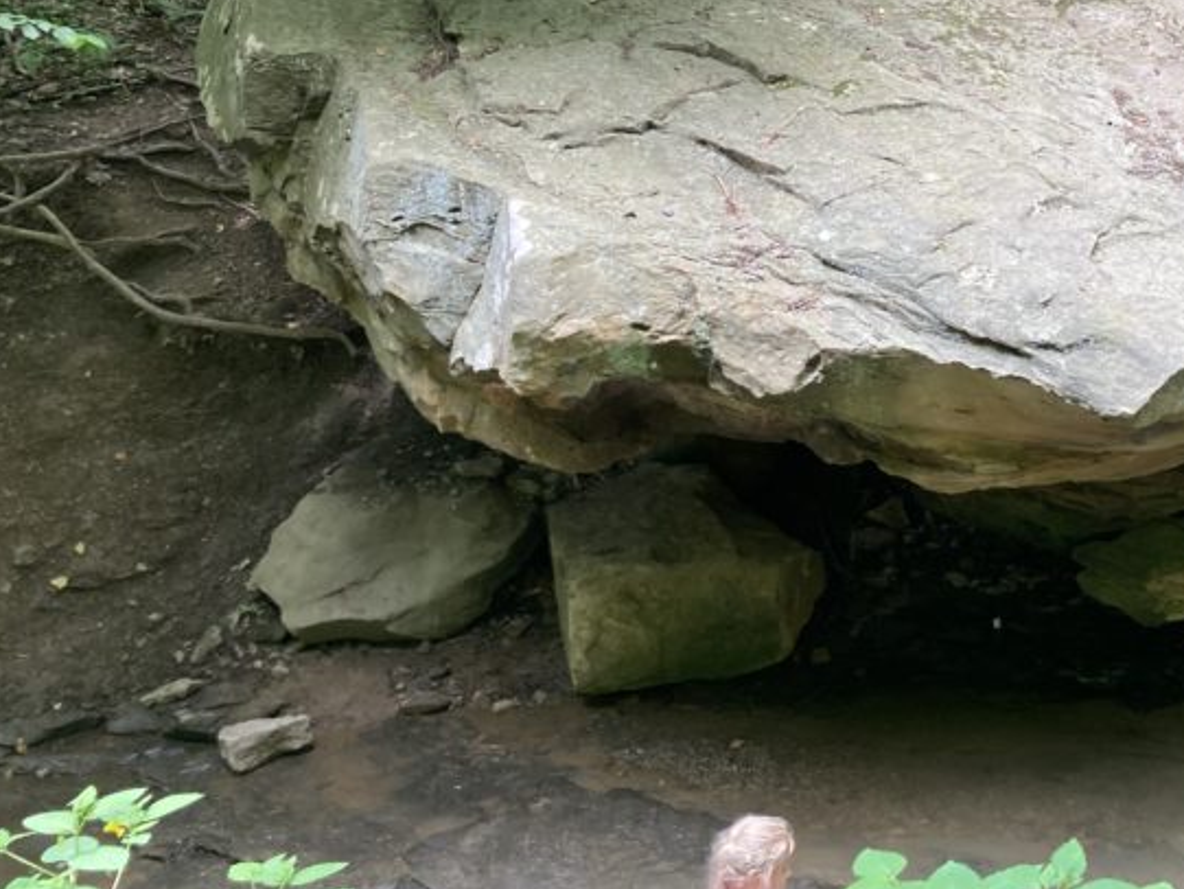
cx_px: 1077
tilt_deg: -9.0
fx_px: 1813
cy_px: 195
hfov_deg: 34.1
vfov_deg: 27.1
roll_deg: +1.9
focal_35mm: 53
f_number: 1.8
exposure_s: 1/121
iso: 64
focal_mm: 3.99
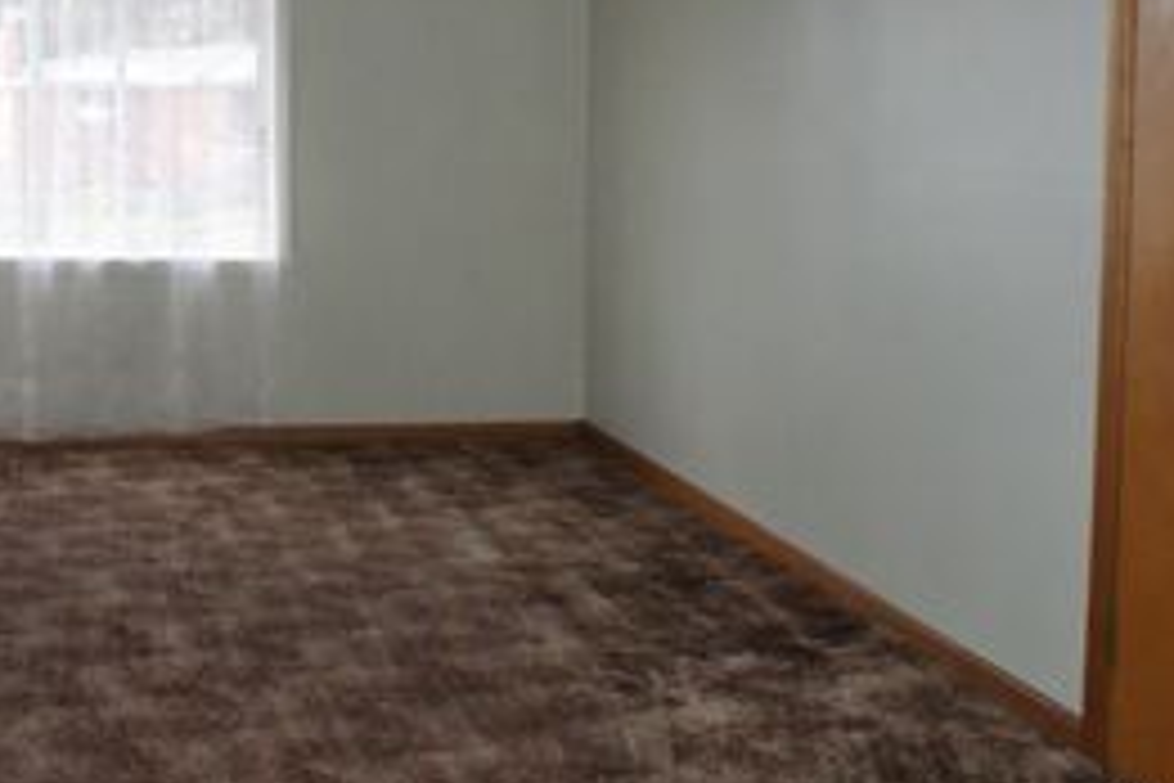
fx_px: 1761
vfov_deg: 24.8
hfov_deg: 36.5
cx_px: 396
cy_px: 218
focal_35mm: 54
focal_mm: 20
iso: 1600
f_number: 16
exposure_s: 1/160
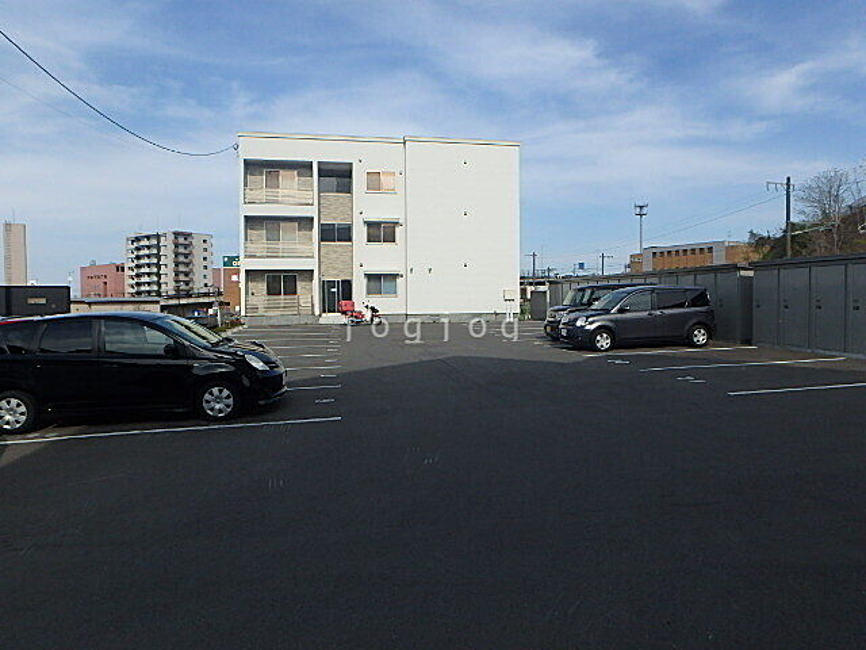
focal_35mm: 21
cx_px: 433
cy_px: 325
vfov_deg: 63.4
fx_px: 525
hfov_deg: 79.0
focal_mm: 3.7
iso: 125
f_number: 6
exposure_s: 1/500
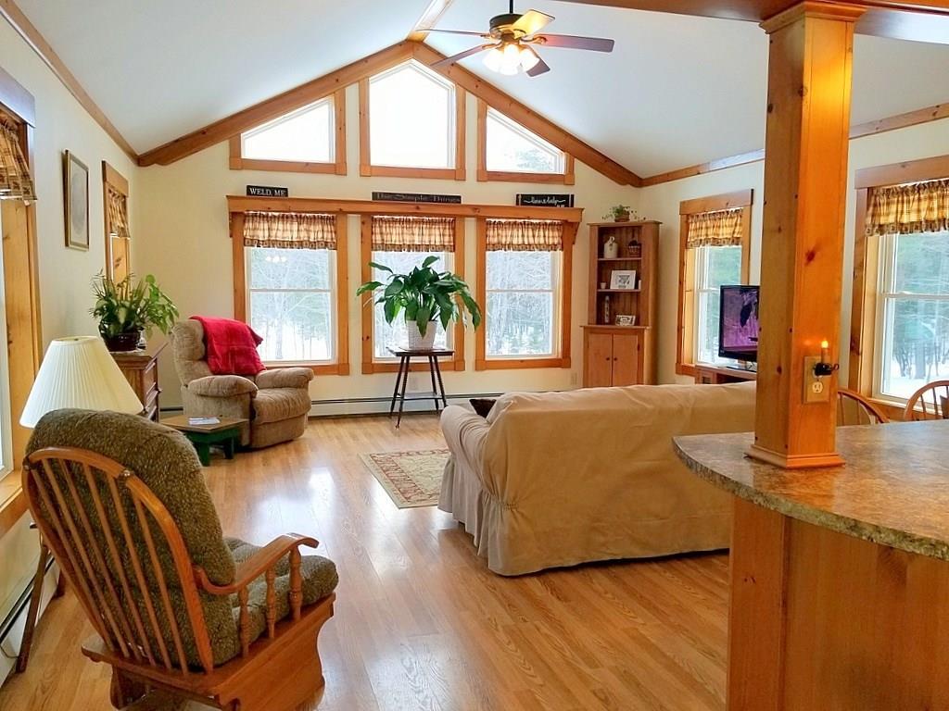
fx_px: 713
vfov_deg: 53.1
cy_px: 356
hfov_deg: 67.3
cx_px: 474
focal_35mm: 26
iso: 100
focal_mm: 4.25
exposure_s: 1/30
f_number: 1.7
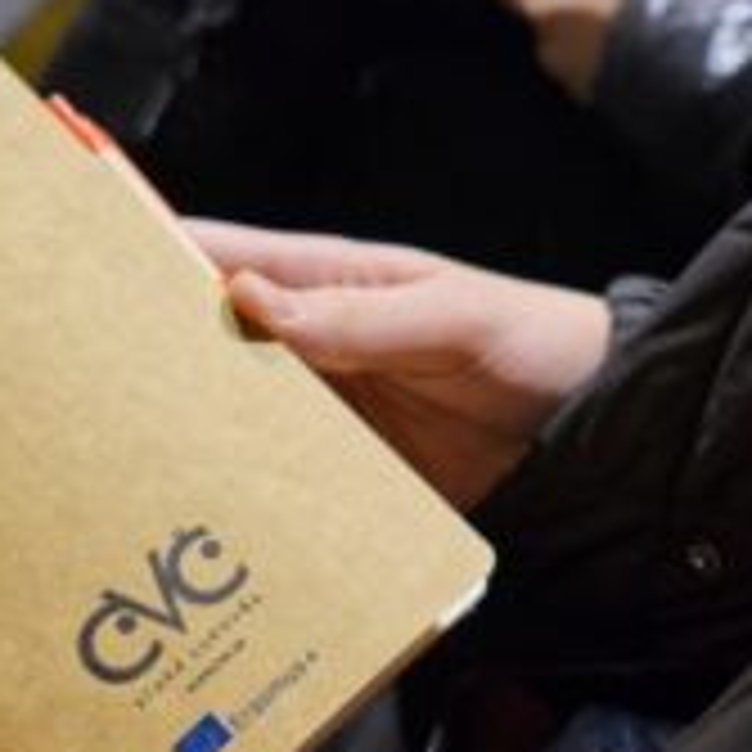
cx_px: 387
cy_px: 347
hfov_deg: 19.5
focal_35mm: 89
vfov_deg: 19.5
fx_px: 2187
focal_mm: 23
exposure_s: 1/160
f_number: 2
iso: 3200
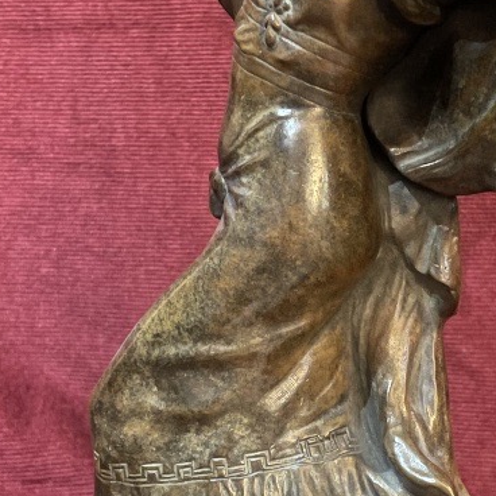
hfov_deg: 23.0
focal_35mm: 75
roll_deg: +0.2
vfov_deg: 23.1
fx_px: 1216
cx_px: 317
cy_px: 232
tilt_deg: -10.2
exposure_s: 1/10
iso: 500
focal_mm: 4.2
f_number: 1.6
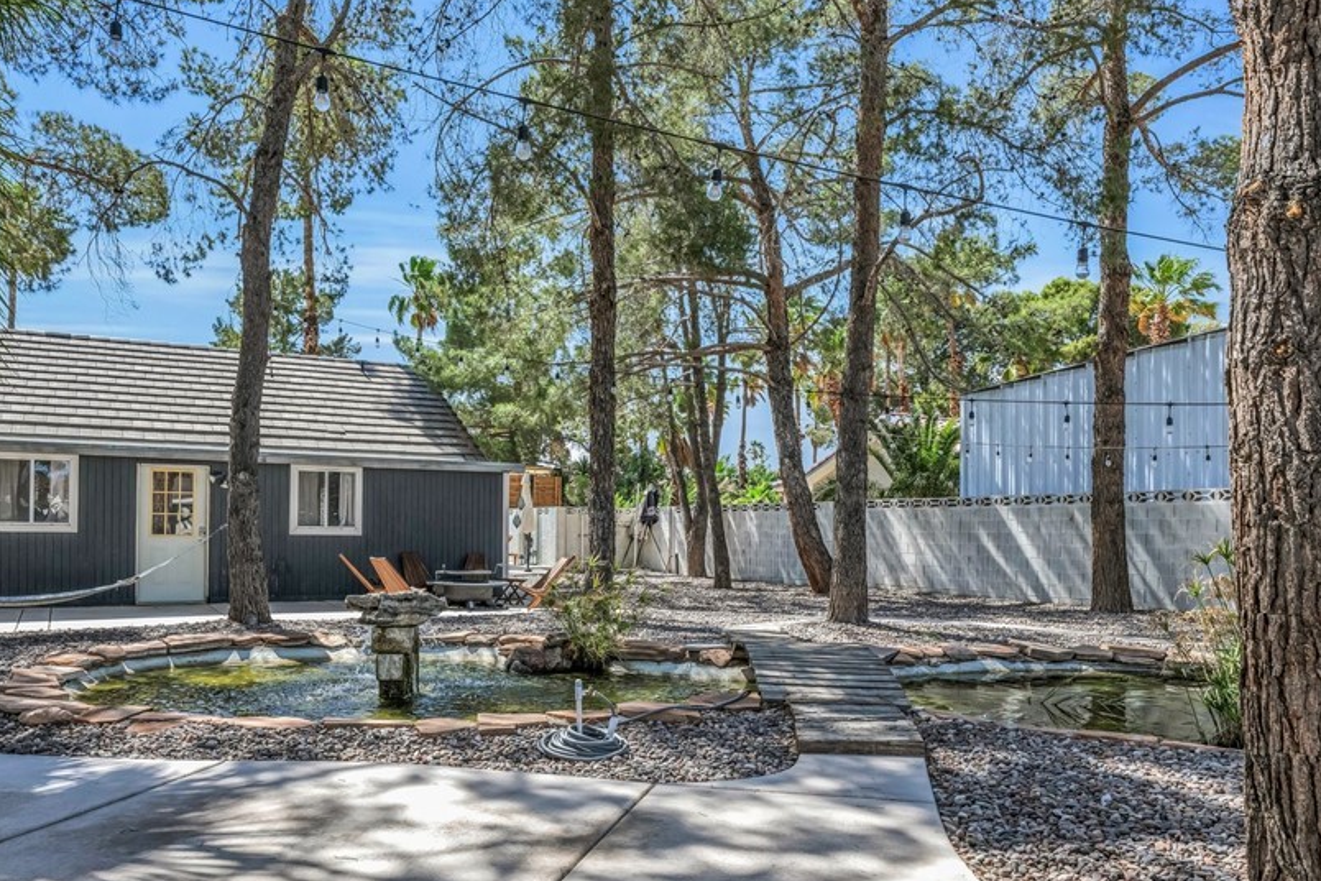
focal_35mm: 27
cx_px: 623
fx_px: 991
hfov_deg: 67.3
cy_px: 533
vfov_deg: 47.6
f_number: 7.1
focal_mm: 20
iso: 800
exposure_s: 1/1000
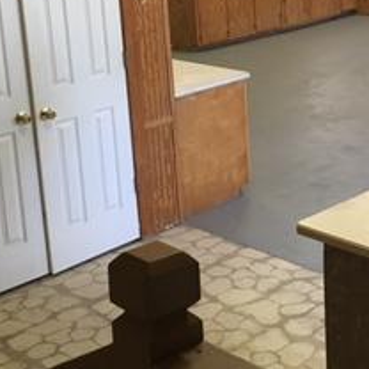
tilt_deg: -15.9
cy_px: 87
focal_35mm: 79
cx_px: 284
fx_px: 953
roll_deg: +1.9
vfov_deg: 21.7
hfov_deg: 21.7
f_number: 2.2
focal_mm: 4.15
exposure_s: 1/30
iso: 100
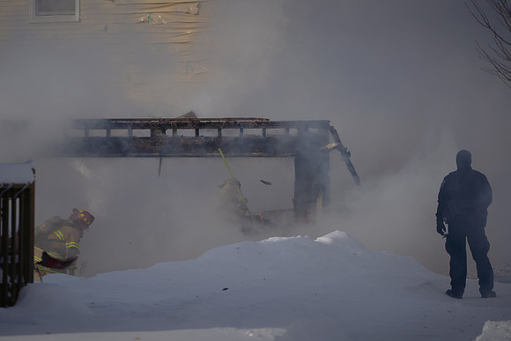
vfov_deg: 5.8
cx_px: 228
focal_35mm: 238
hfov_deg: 8.6
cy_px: 138
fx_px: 3382
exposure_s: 1/5000
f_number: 4
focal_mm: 200
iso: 250
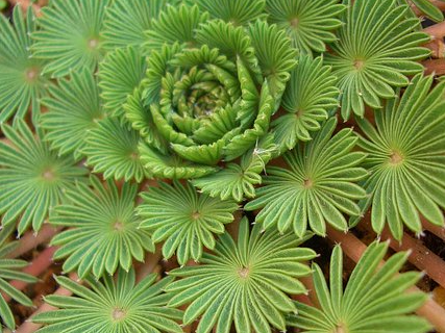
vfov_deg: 34.3
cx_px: 232
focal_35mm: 42
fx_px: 540
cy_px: 189
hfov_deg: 44.8
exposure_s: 1/60
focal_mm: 5.8
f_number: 2.6
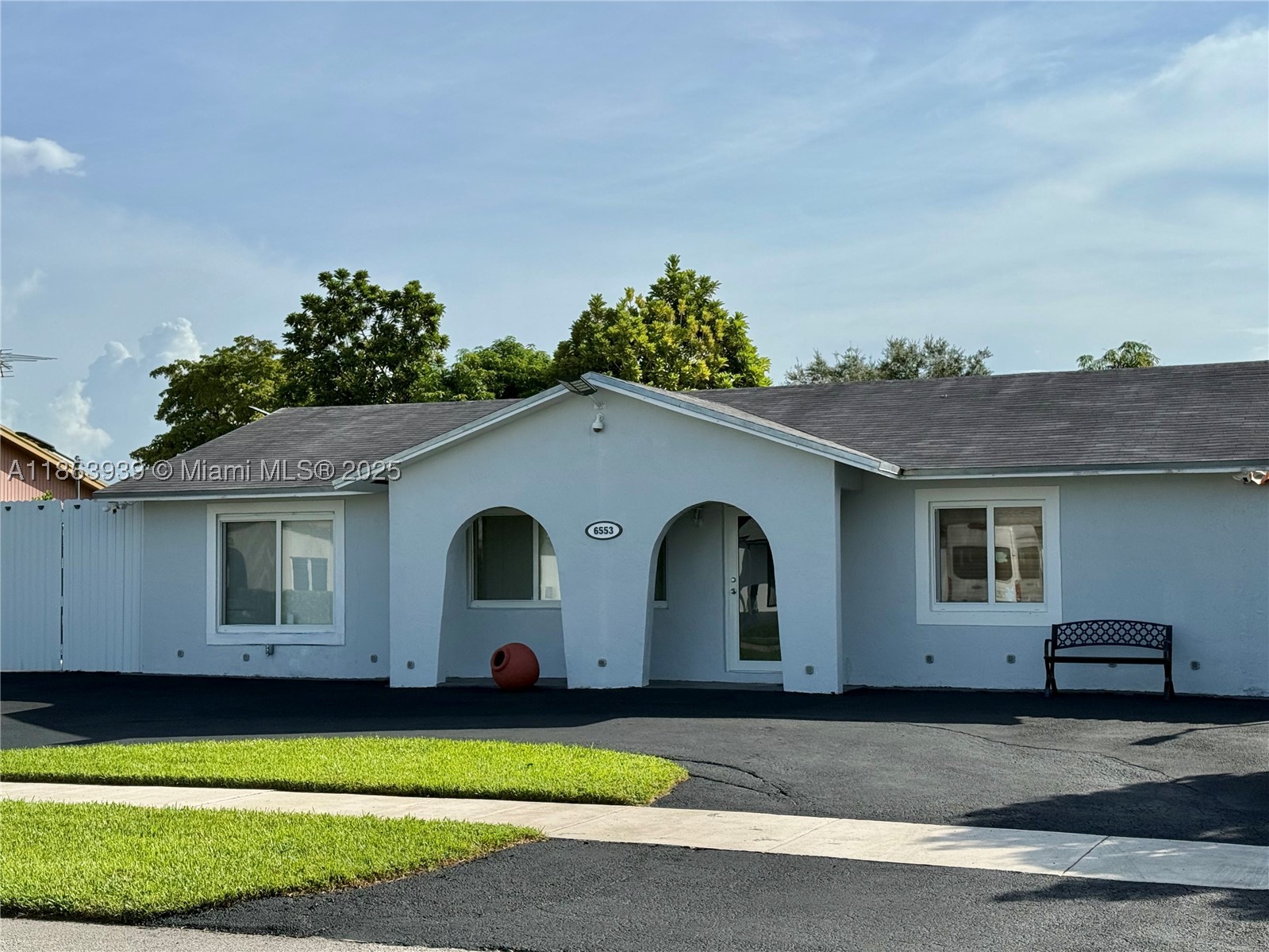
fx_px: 1760
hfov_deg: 39.7
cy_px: 476
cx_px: 634
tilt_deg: +3.0
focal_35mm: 48
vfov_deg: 30.3
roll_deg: +0.5
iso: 80
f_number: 1.78
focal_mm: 6.76
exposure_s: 1/7143
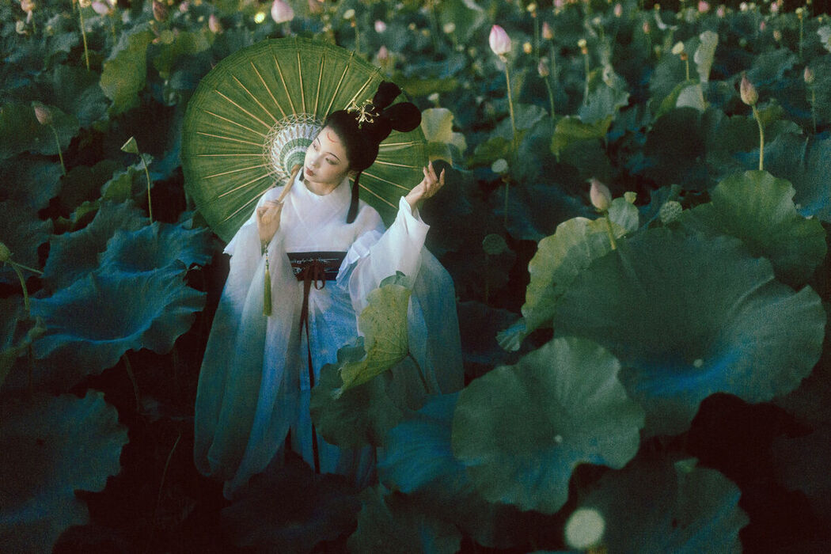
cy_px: 277
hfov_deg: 39.6
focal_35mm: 50
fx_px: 1154
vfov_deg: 27.0
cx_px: 416
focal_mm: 50
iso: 5000
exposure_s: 1/160
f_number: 1.8
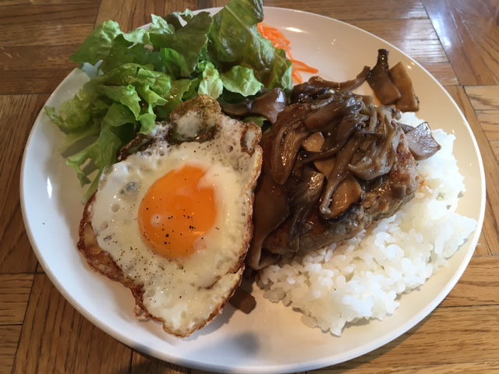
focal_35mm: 29
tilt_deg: -56.1
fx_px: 418
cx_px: 250
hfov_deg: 61.7
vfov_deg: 48.2
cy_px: 187
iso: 25
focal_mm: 4.15
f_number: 2.2
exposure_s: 1/30
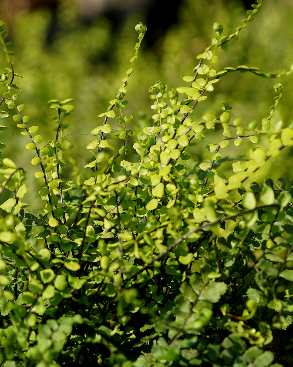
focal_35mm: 212
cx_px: 132
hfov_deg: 7.3
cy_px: 184
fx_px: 2299
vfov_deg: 9.1
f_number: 2.8
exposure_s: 1/500
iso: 100
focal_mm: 100
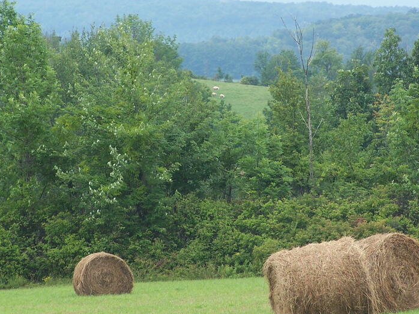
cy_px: 140
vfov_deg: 4.3
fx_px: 4226
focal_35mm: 349
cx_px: 255
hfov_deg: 5.7
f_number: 3.3
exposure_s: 1/250
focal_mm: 39.5
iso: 80
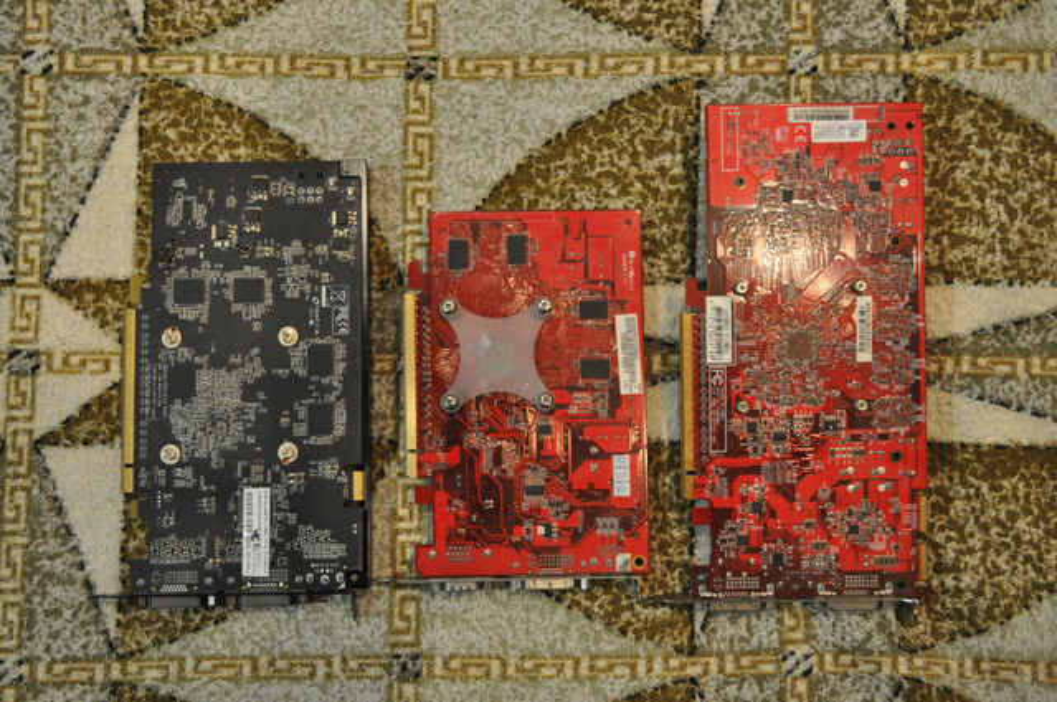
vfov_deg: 29.8
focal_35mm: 45
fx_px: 1320
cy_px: 351
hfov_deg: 43.7
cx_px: 528
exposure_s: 1/30
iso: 1250
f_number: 4.5
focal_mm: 30
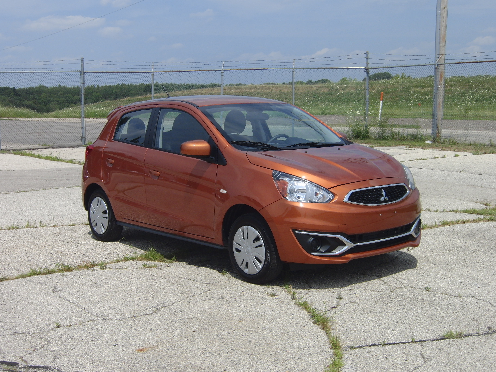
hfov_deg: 39.7
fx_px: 688
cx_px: 248
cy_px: 186
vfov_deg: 30.3
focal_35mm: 48
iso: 100
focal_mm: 8.4
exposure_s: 1/250
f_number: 9.3
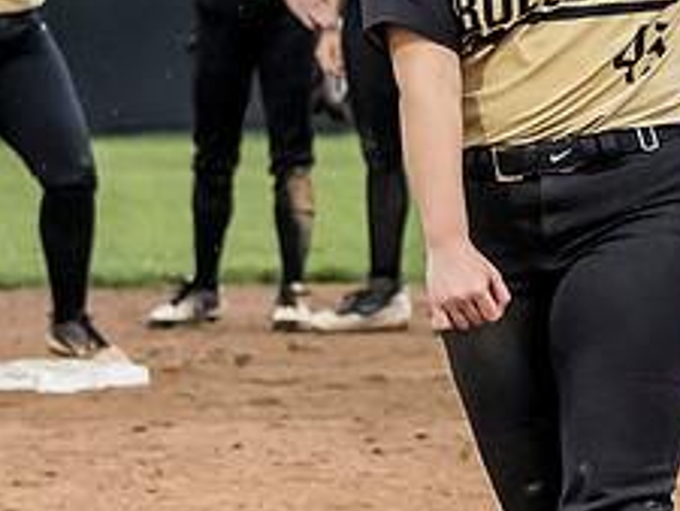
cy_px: 66
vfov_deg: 2.3
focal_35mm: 661
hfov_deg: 3.0
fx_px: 12992
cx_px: 472
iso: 2500
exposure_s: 1/1000
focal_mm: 96
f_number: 3.5
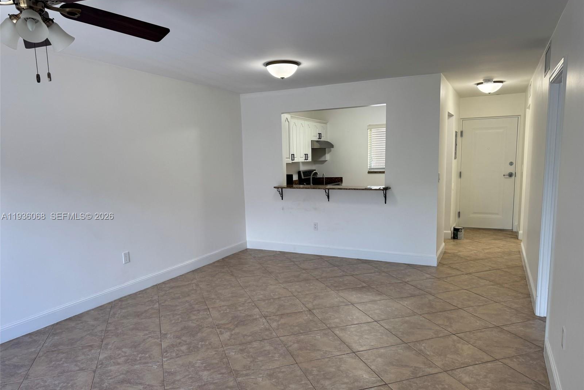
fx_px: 405
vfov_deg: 51.2
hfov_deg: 71.5
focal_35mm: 25
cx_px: 292
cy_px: 217
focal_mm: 6.76
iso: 100
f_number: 1.78
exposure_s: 1/127
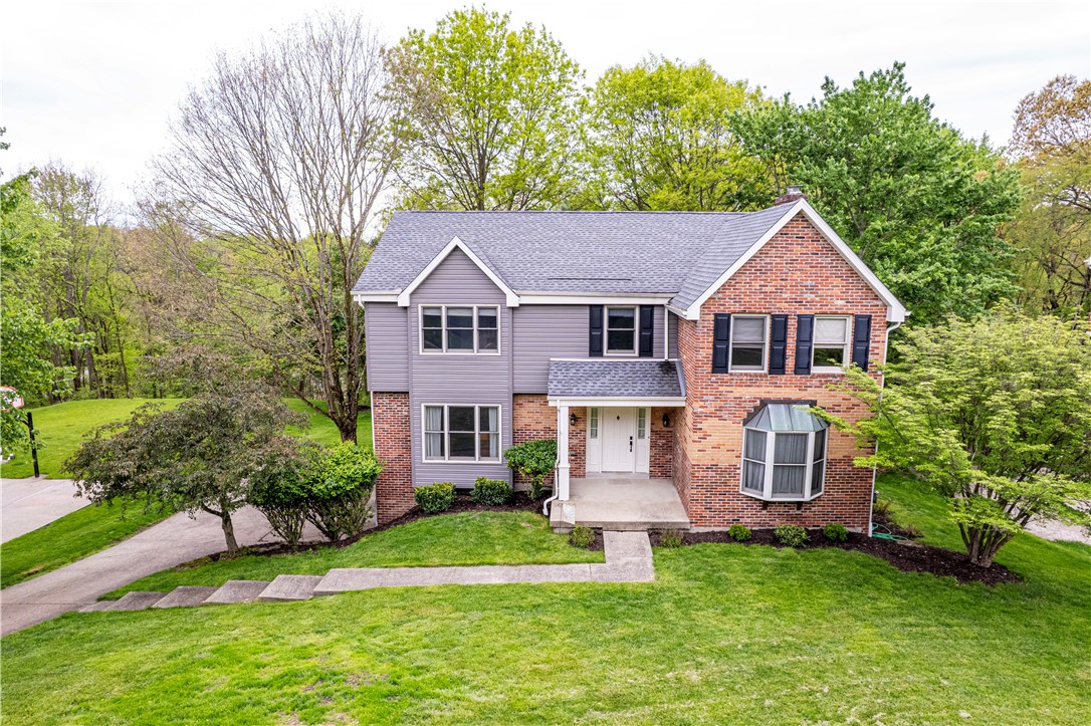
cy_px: 363
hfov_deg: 78.6
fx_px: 666
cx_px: 546
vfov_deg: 57.2
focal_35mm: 22
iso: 200
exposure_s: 1/120
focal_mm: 8.38
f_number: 2.8
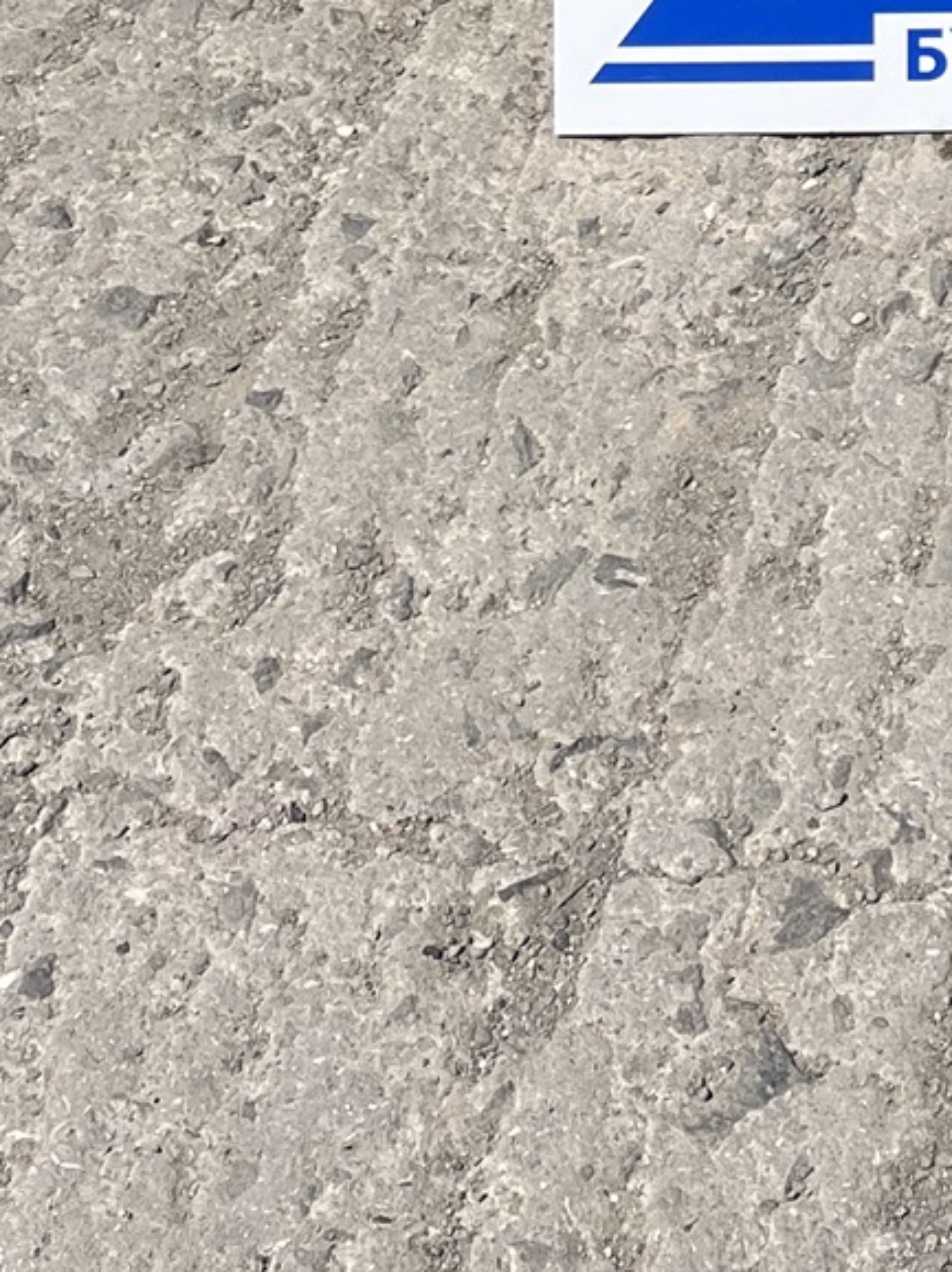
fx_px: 3523
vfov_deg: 16.9
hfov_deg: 14.5
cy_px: -1022
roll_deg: -0.9
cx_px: 1383
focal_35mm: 96
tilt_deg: -25.0
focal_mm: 5.1
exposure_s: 1/4484
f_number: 1.6
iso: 50
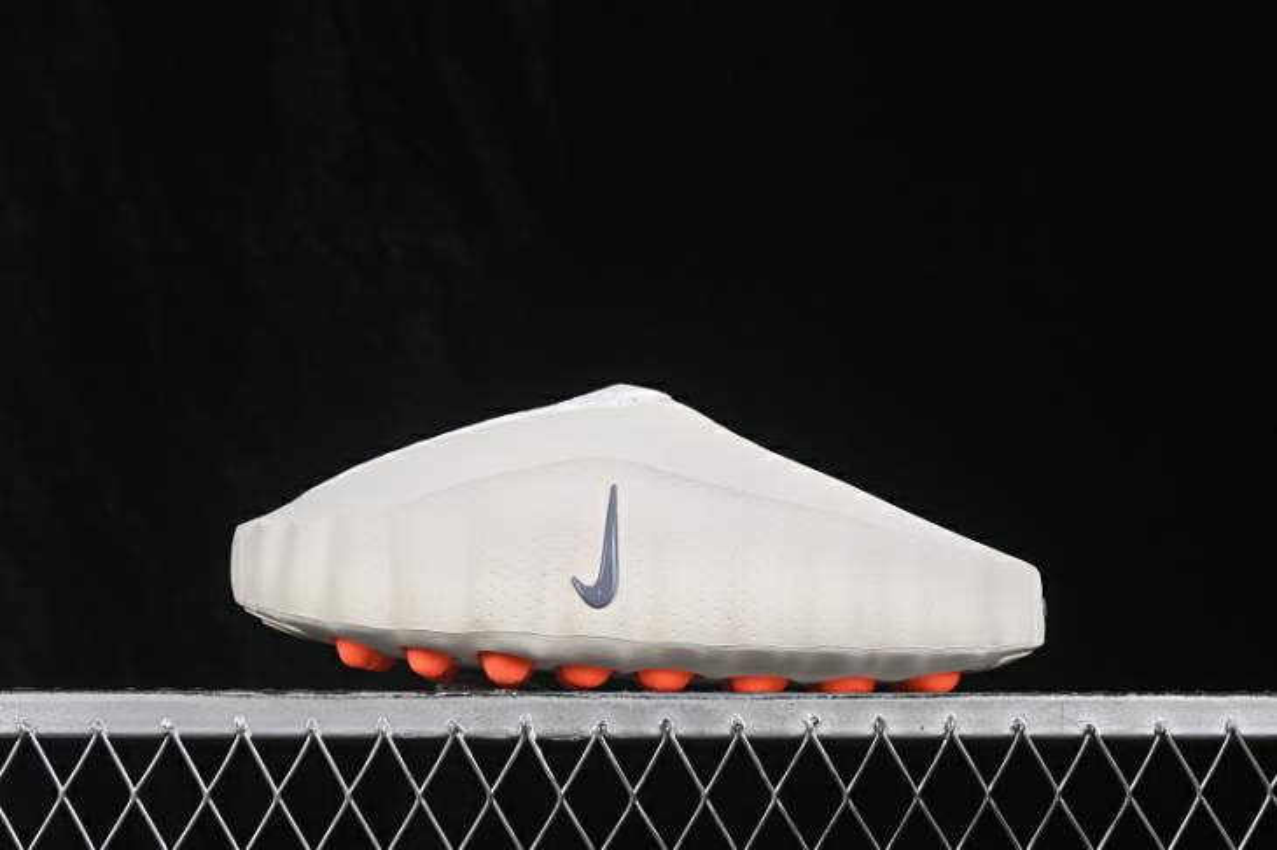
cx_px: 638
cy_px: 425
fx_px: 2659
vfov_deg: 18.2
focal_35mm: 75
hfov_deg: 27.0
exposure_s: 1/80
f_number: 8
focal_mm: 50
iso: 160
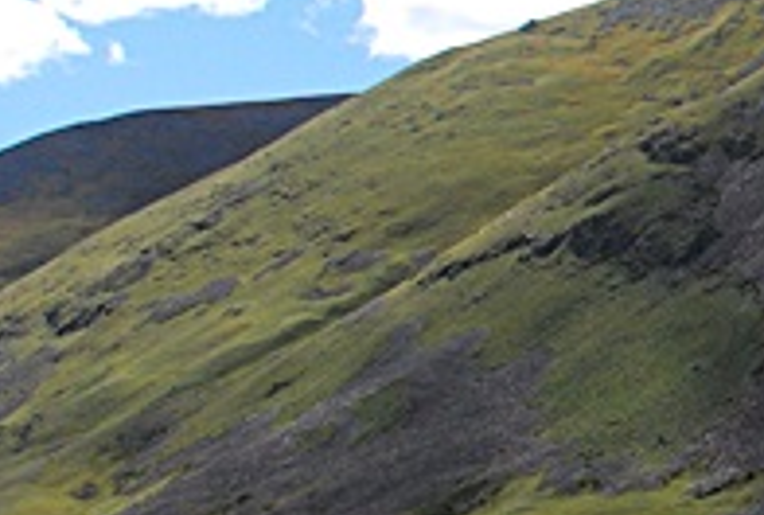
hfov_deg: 16.3
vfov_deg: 12.5
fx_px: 2342
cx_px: 1267
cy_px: 117
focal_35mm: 110
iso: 400
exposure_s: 1/1250
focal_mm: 18
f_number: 5.6
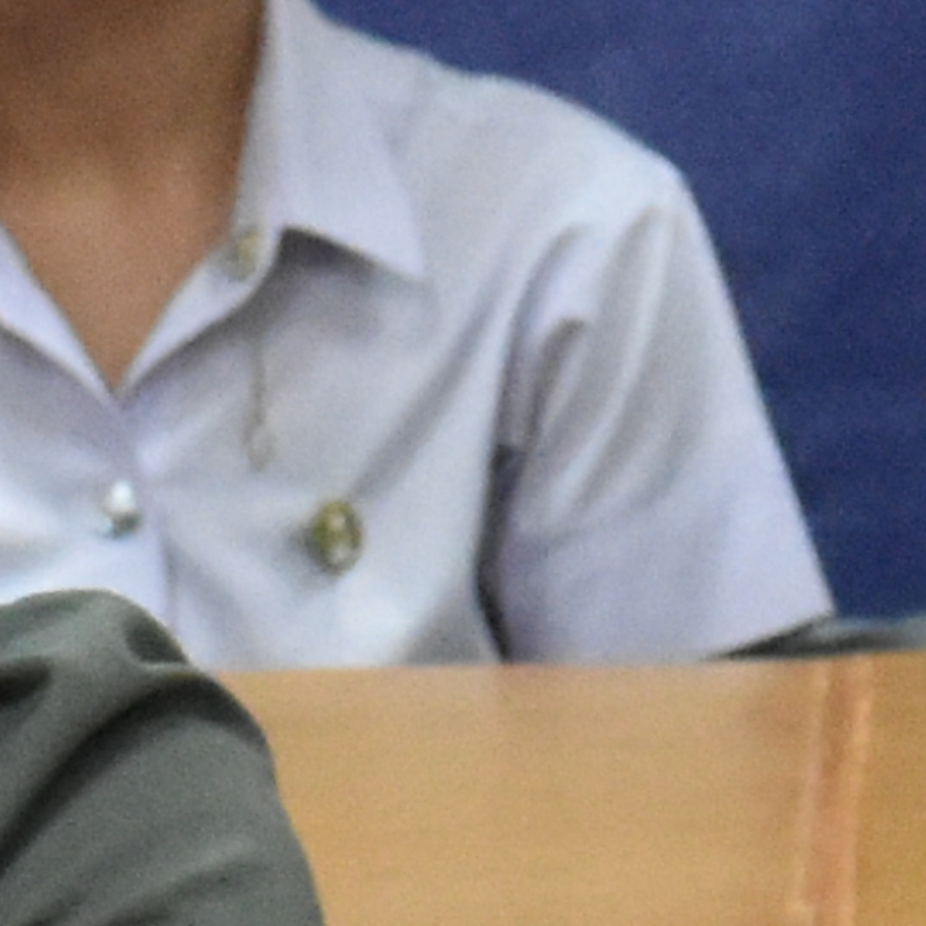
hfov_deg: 3.9
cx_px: 1914
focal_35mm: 441
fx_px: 13347
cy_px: 107
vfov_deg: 4.0
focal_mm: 32
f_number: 6.3
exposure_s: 1/160
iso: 2500
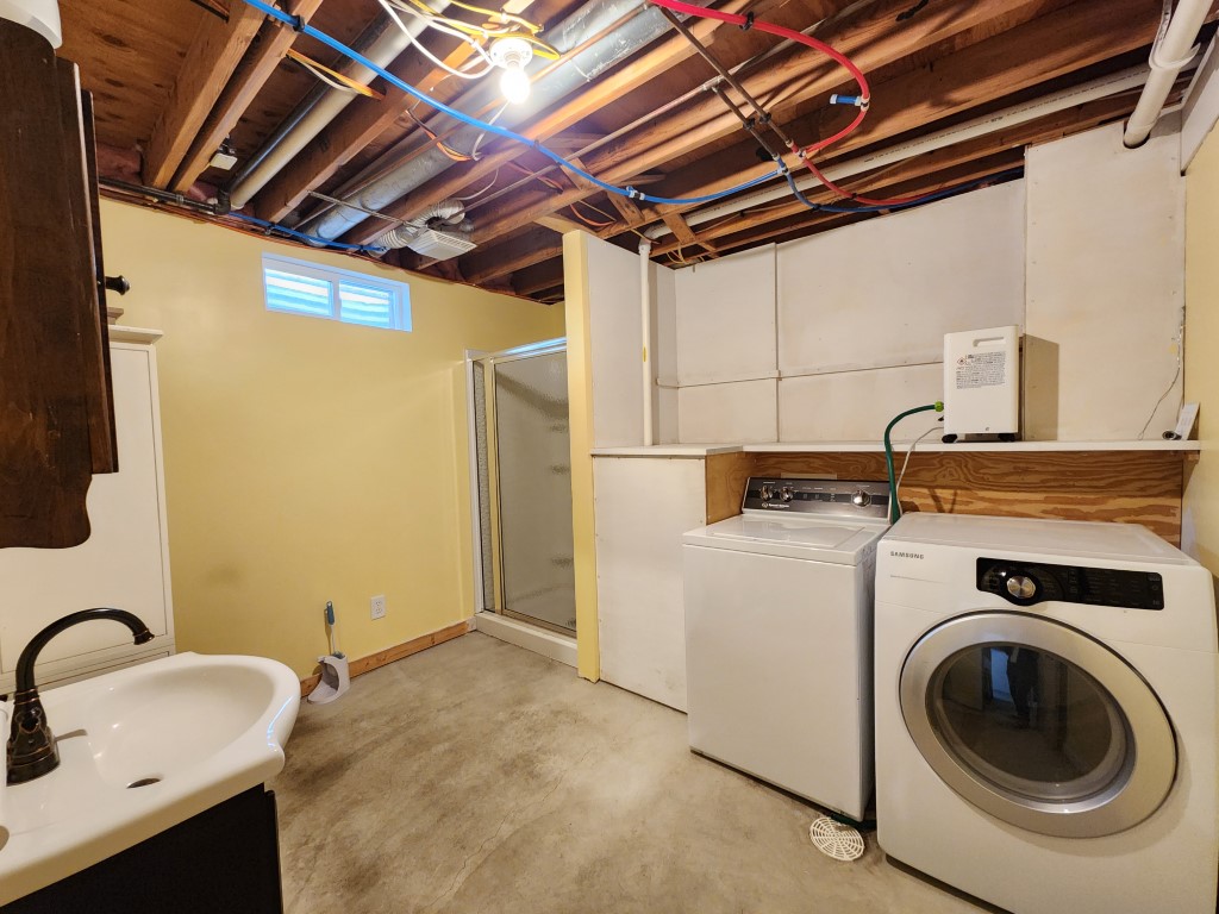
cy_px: 457
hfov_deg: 106.2
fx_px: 458
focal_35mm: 13
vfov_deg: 89.9
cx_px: 610
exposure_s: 1/24
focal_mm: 2.2
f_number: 2.2
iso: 640
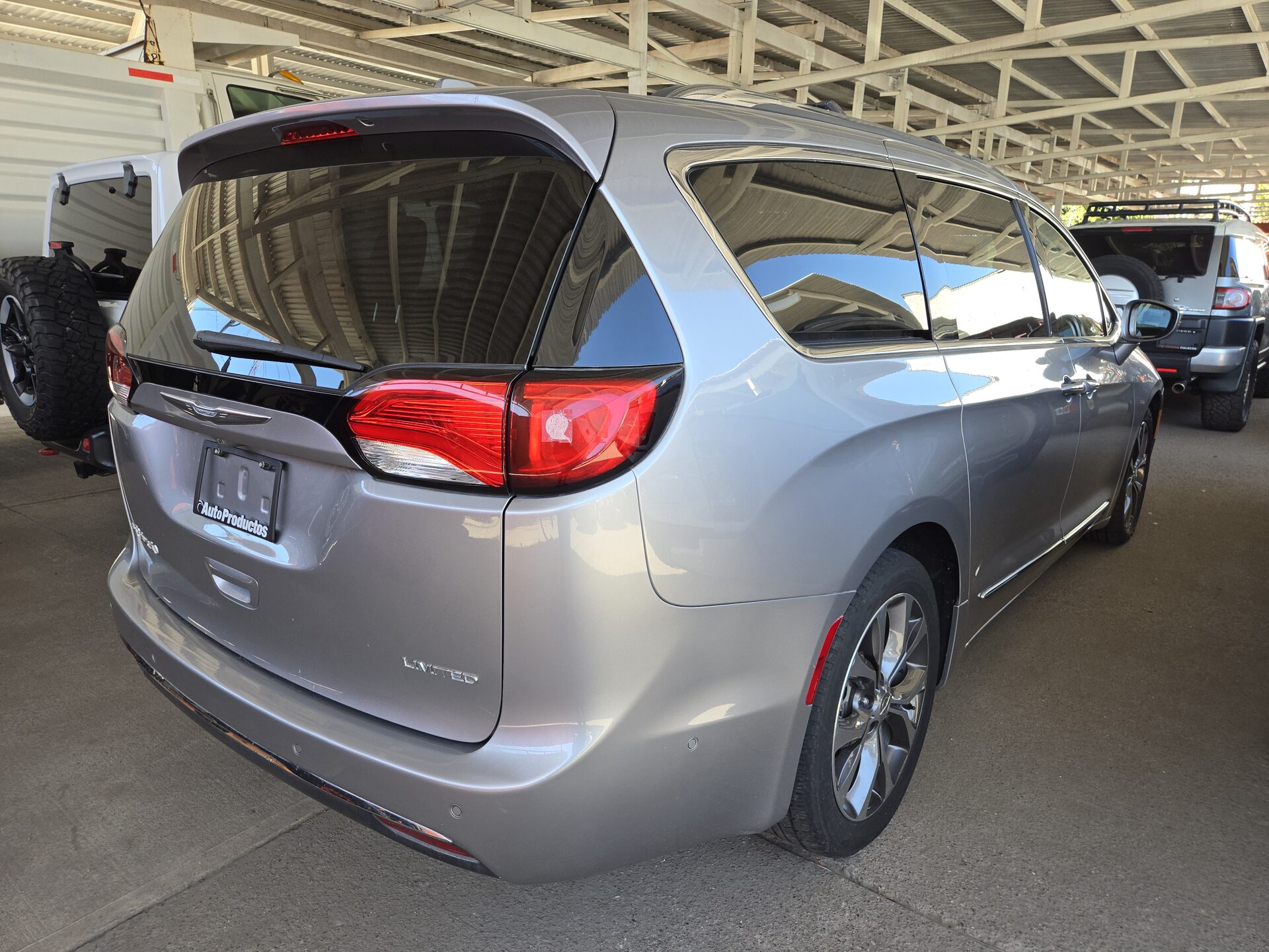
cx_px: 634
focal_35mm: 23
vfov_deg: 58.9
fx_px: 843
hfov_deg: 73.9
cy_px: 476
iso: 32
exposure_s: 1/180
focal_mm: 5.4
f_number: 1.8
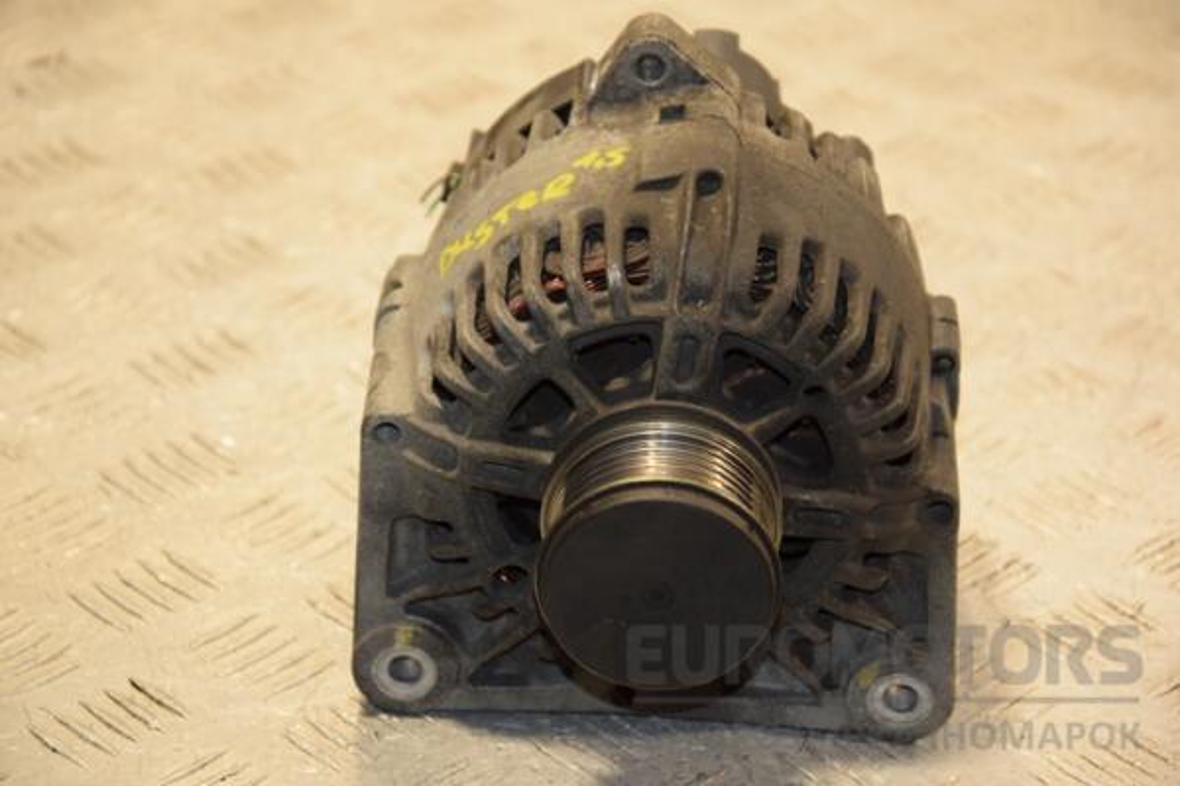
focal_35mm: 128
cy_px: 393
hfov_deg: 16.1
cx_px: 590
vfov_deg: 10.8
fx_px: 4179
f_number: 5.6
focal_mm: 85
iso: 800
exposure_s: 1/125
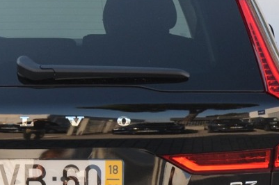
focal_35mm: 195
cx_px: 35
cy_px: 166
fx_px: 1509
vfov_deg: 7.0
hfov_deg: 10.5
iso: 200
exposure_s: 1/160
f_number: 6.3
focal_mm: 32
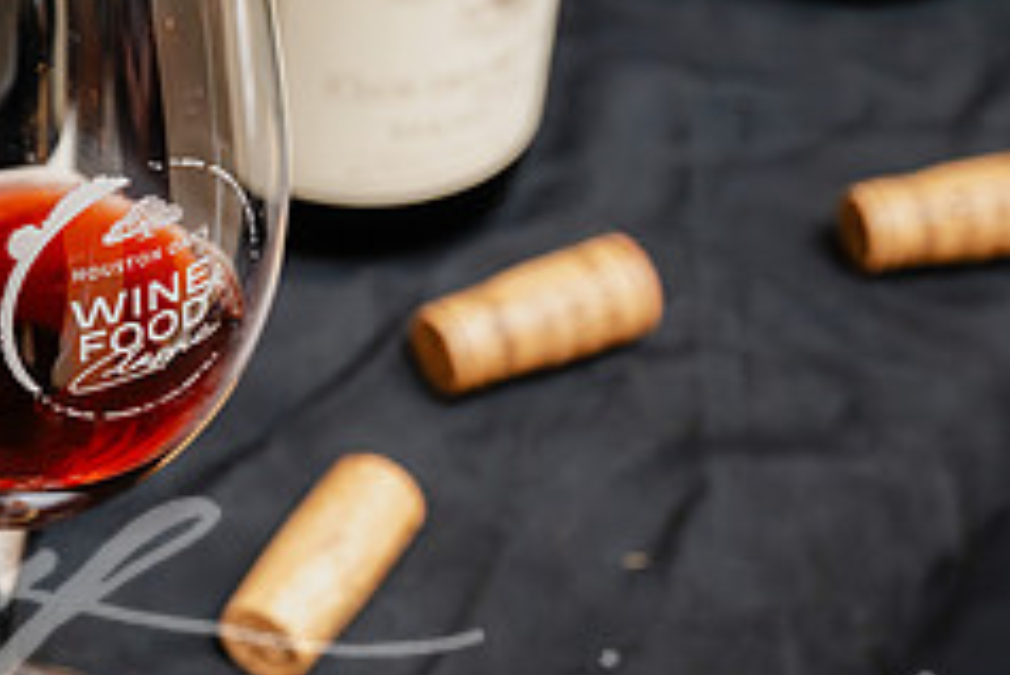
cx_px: -25
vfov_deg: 13.7
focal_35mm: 100
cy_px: 257
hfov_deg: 19.7
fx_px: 2807
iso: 2000
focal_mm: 41
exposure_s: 1/80
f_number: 5.6
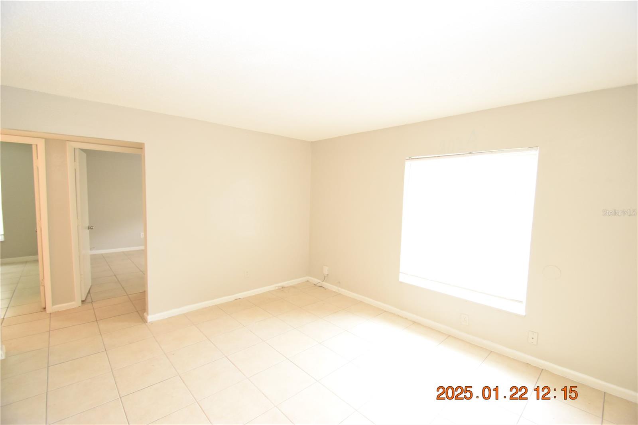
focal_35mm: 15
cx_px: 319
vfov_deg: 77.3
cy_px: 212
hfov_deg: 100.4
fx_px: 266
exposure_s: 1/60
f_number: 3.5
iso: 2200
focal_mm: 10
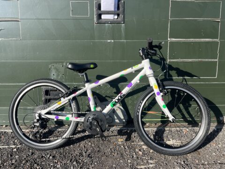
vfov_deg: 53.1
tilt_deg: -5.8
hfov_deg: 67.3
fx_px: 169
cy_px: 84
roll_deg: +1.6
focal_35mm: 26
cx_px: 112
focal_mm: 5.1
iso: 50
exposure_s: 1/1862
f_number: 1.6
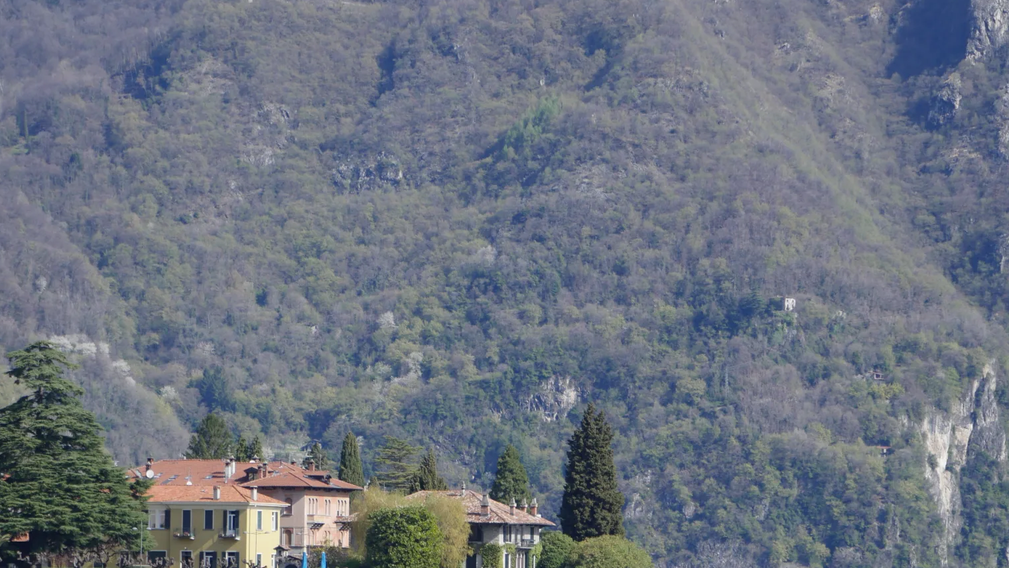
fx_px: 4709
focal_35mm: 176
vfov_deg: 6.9
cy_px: 340
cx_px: 513
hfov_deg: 12.2
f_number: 5.6
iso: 200
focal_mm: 60
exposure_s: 1/640
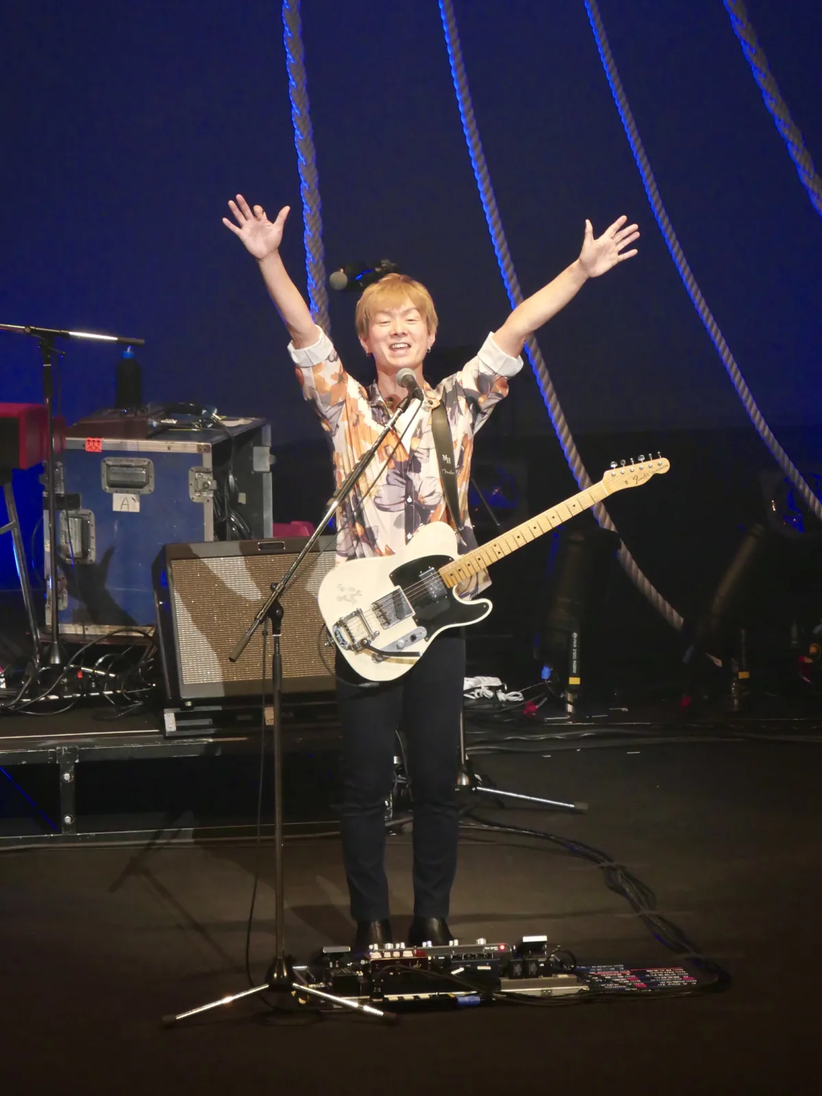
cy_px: 548
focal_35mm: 418
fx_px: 13235
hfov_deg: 3.6
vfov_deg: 4.7
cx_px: 411
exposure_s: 1/100
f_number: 5.6
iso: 1250
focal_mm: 150
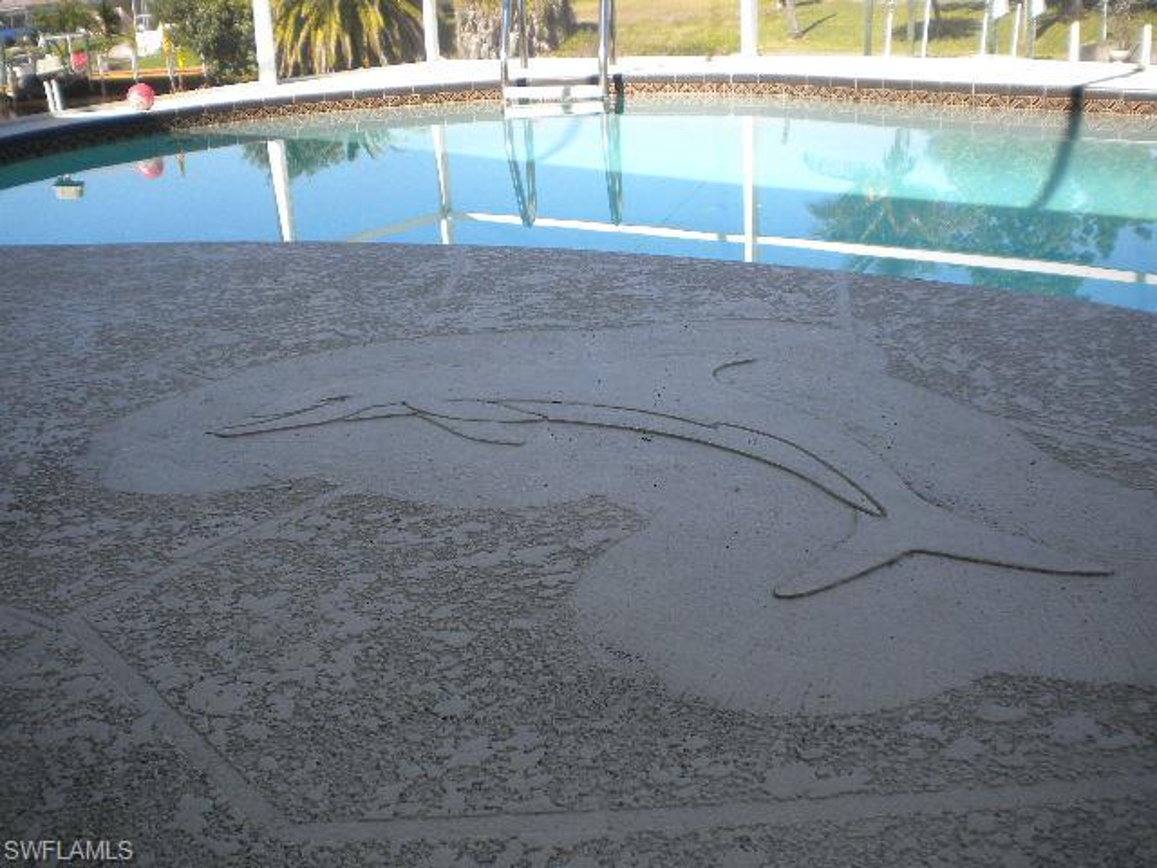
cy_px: 434
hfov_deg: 52.6
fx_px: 1170
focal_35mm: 35
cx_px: 578
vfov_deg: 40.7
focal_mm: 6.3
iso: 80
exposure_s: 1/215
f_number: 4.6
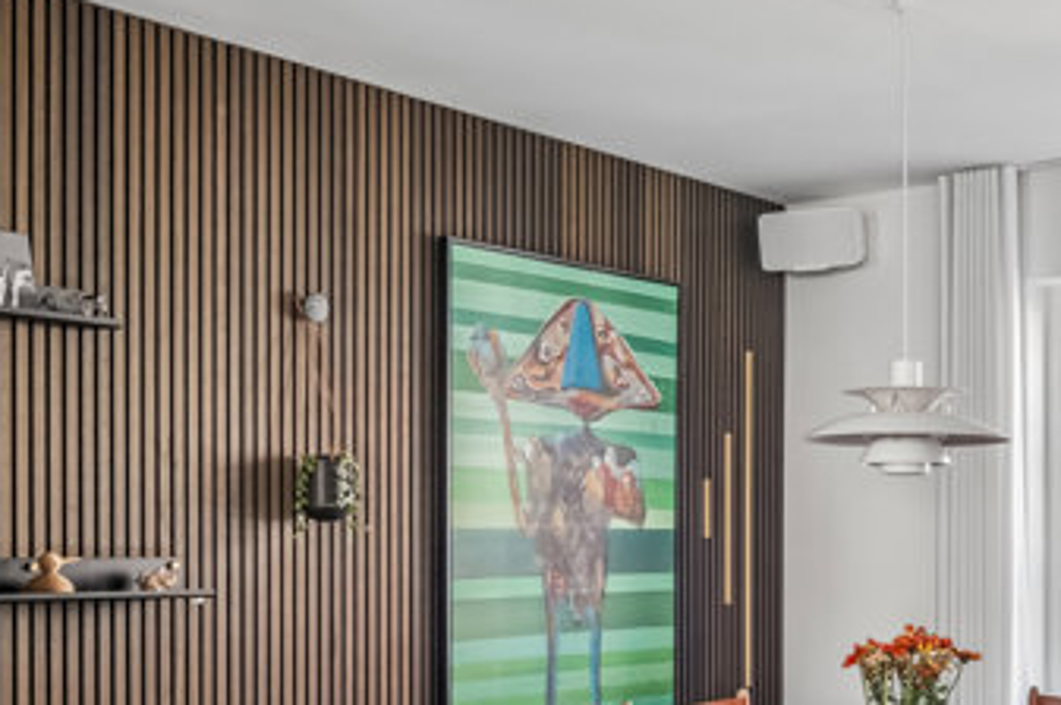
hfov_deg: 34.3
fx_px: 1678
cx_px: 812
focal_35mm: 57
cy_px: 546
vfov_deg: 23.4
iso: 800
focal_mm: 15.9
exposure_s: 1/4
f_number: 8
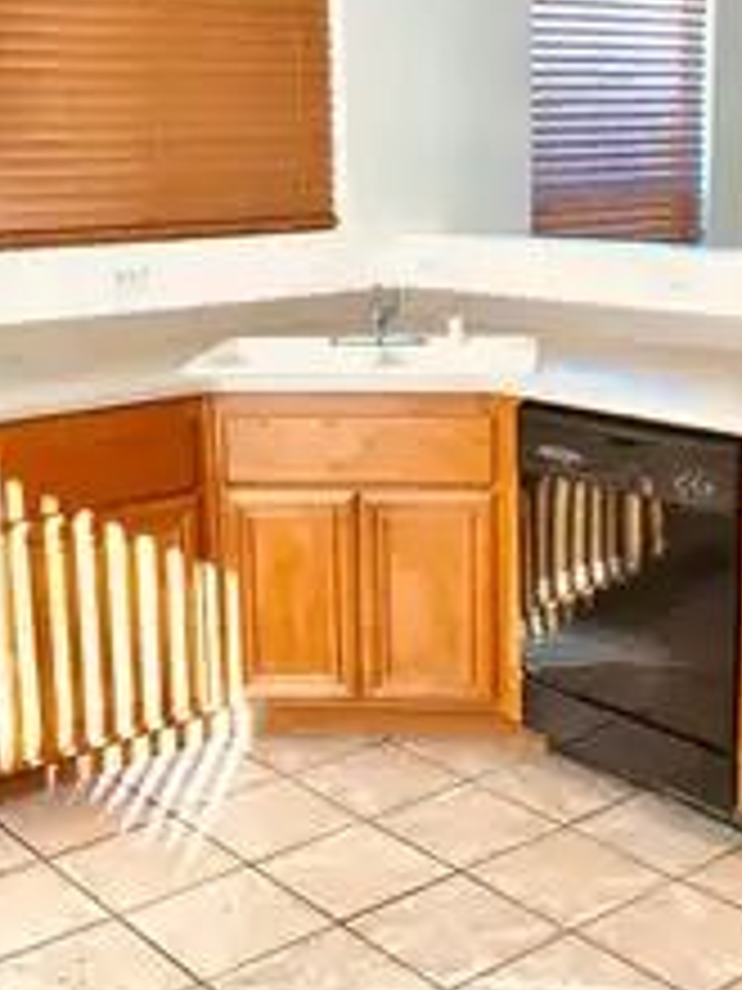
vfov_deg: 37.5
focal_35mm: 51
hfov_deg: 28.6
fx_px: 1458
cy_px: 482
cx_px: 373
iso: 25
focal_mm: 3.99
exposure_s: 1/40
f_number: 1.8
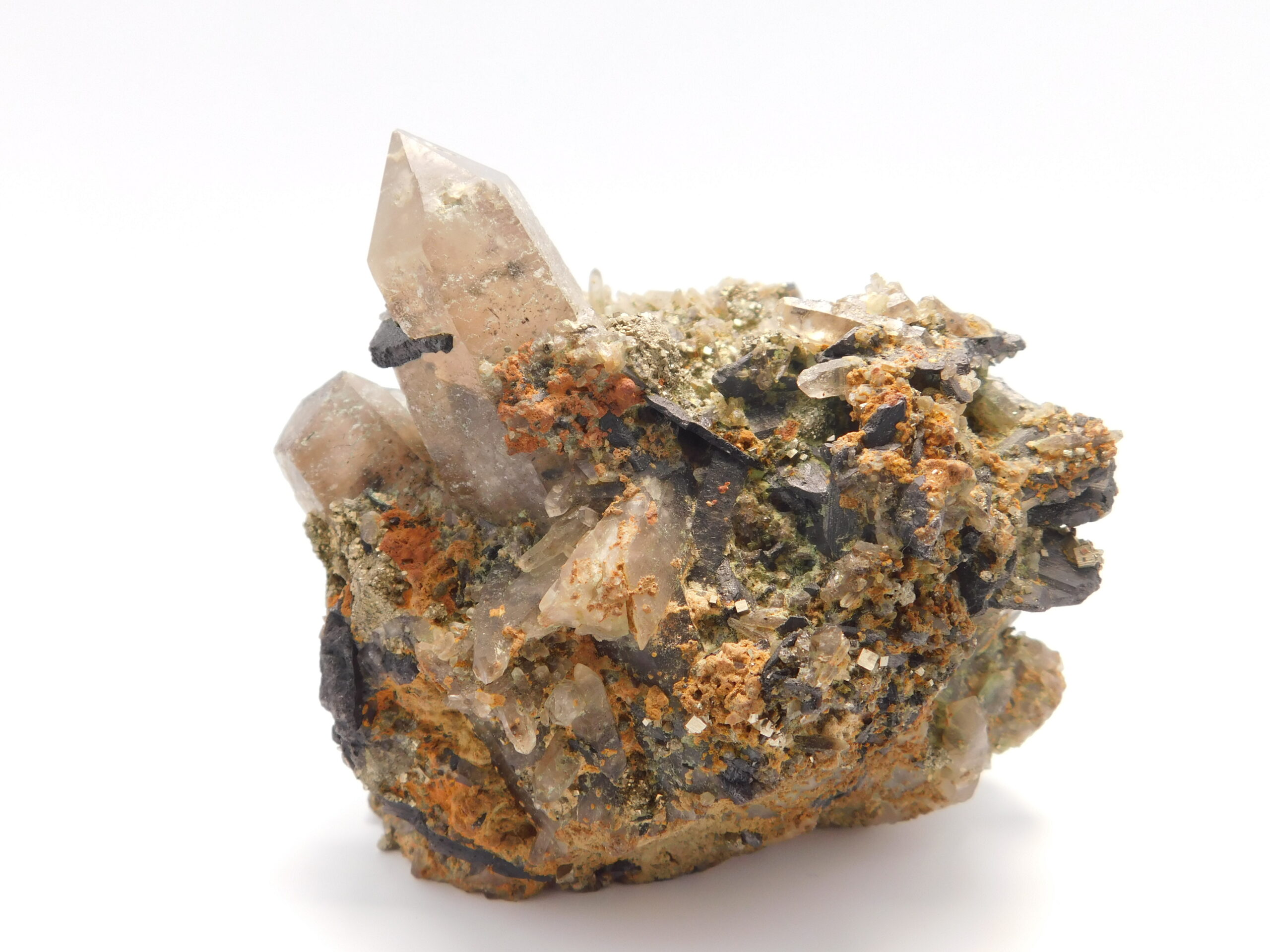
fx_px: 1101
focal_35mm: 30
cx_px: 635
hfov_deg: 60.0
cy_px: 476
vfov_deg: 46.8
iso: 125
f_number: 3.2
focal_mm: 5.3
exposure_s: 1/100
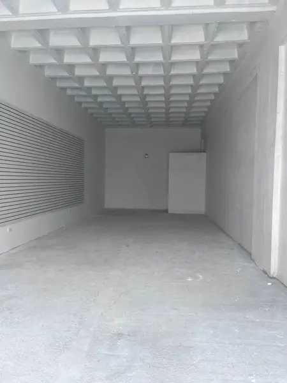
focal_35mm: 26
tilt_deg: -3.1
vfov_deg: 67.3
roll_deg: -0.6
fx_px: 287
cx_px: 144
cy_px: 192
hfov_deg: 53.1
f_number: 1.6
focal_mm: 5.1
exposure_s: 1/357
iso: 50
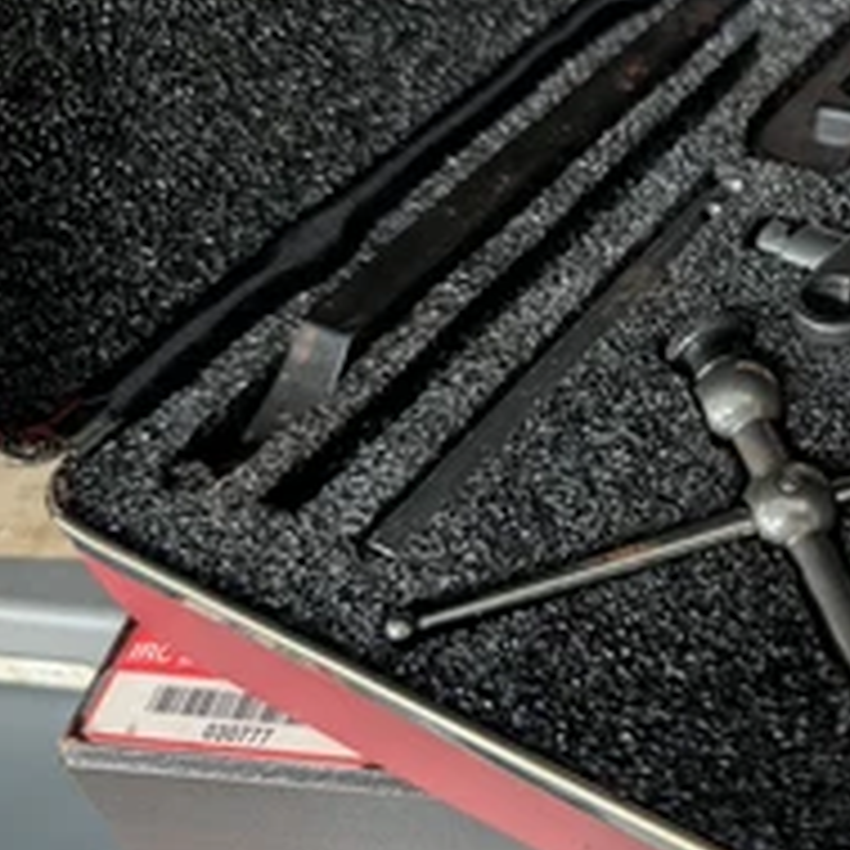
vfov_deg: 37.3
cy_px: 322
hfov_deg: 34.3
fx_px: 1250
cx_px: 841
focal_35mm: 45
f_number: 1.68
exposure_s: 1/60
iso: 592
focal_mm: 6.9
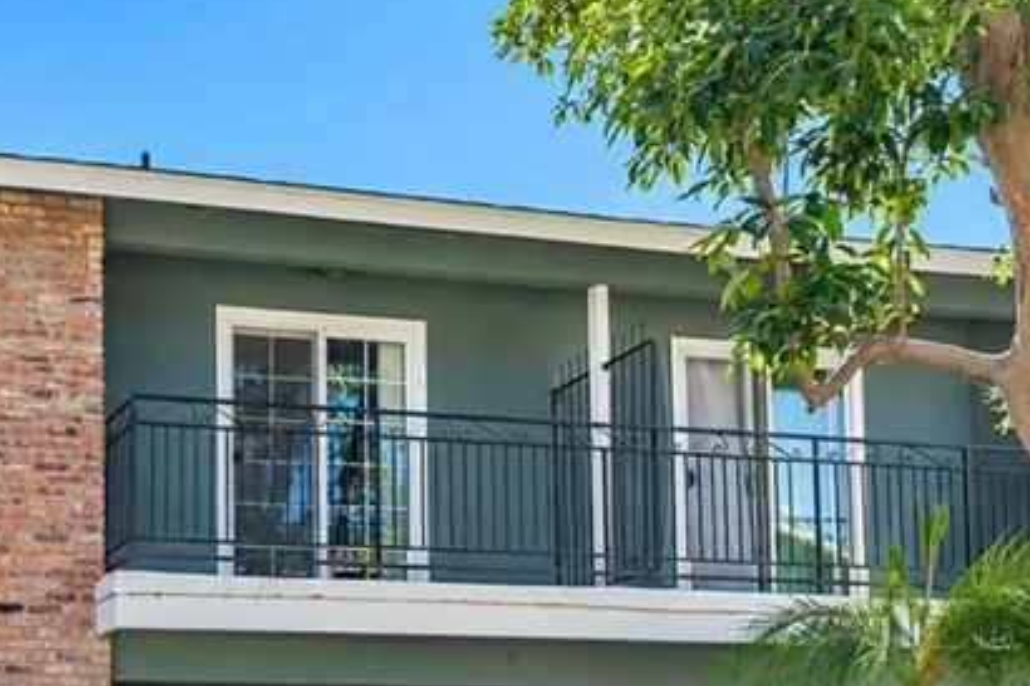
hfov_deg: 44.9
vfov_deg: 31.2
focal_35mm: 41
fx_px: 1173
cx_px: 197
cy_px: 606
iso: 100
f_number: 6.3
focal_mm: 20
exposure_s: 1/80
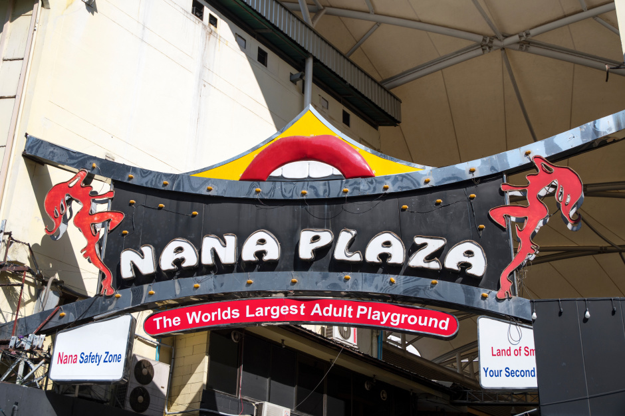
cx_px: 312
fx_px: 798
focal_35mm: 46
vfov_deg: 29.2
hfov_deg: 42.8
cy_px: 208
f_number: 5.6
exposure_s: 1/800
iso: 100
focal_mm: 31
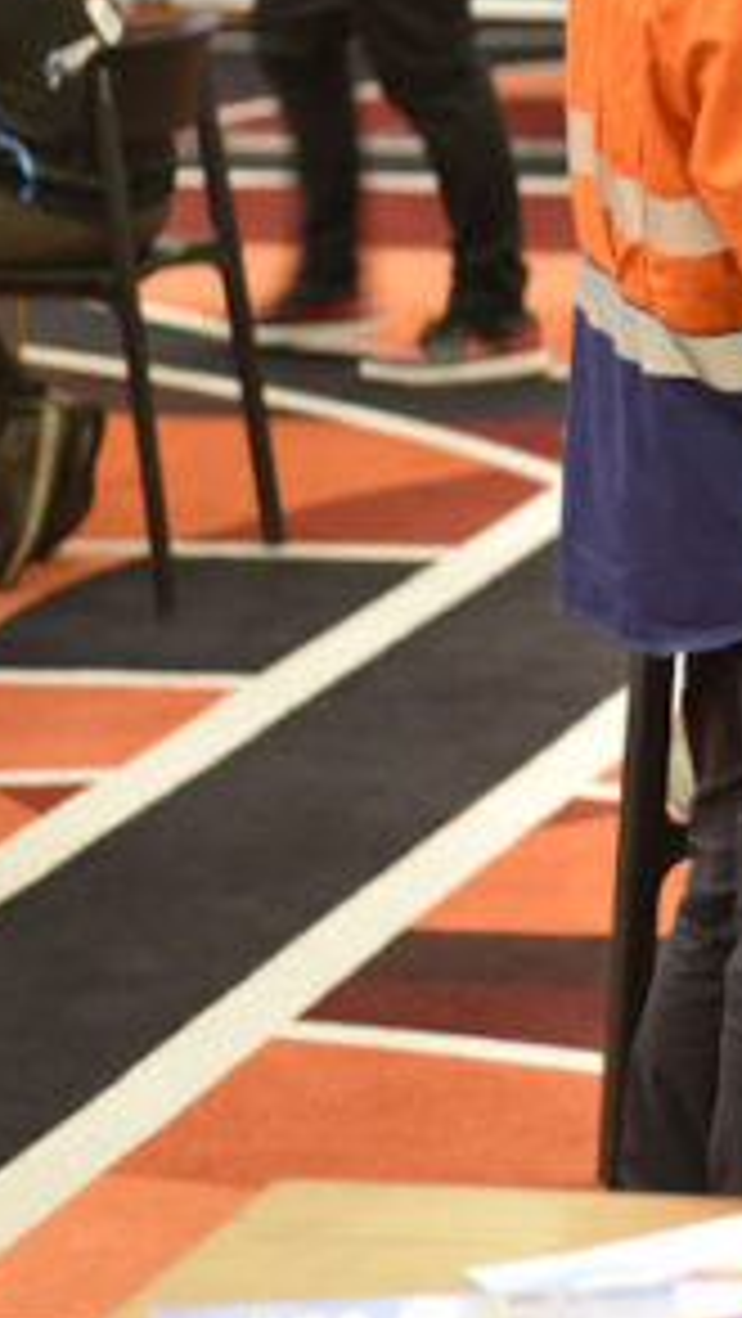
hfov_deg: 6.3
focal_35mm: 183
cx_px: 1745
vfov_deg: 11.7
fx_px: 6395
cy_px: 391
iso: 800
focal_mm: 50
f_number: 2
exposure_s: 1/60
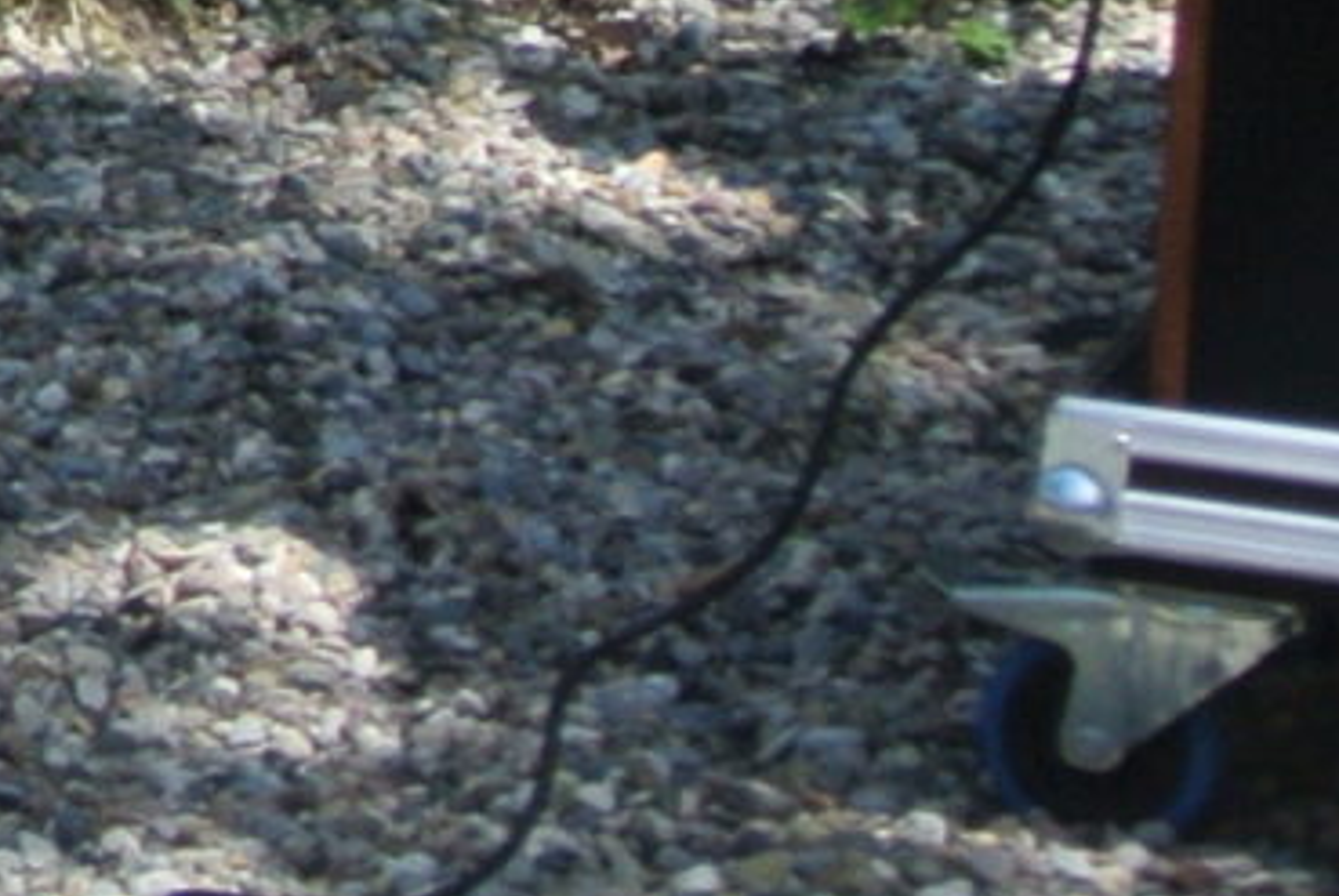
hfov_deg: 5.2
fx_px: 13443
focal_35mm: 361
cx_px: -3295
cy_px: -1629
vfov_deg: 3.7
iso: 100
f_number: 4.8
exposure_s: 1/500
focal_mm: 19.6
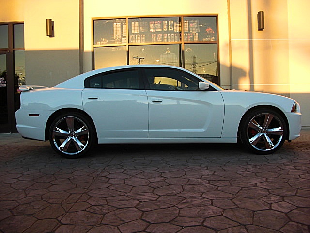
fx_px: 322
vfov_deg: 39.7
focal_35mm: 36
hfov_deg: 51.4
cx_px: 155
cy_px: 116
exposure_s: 1/160
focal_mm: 6.3
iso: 50
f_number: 2.8
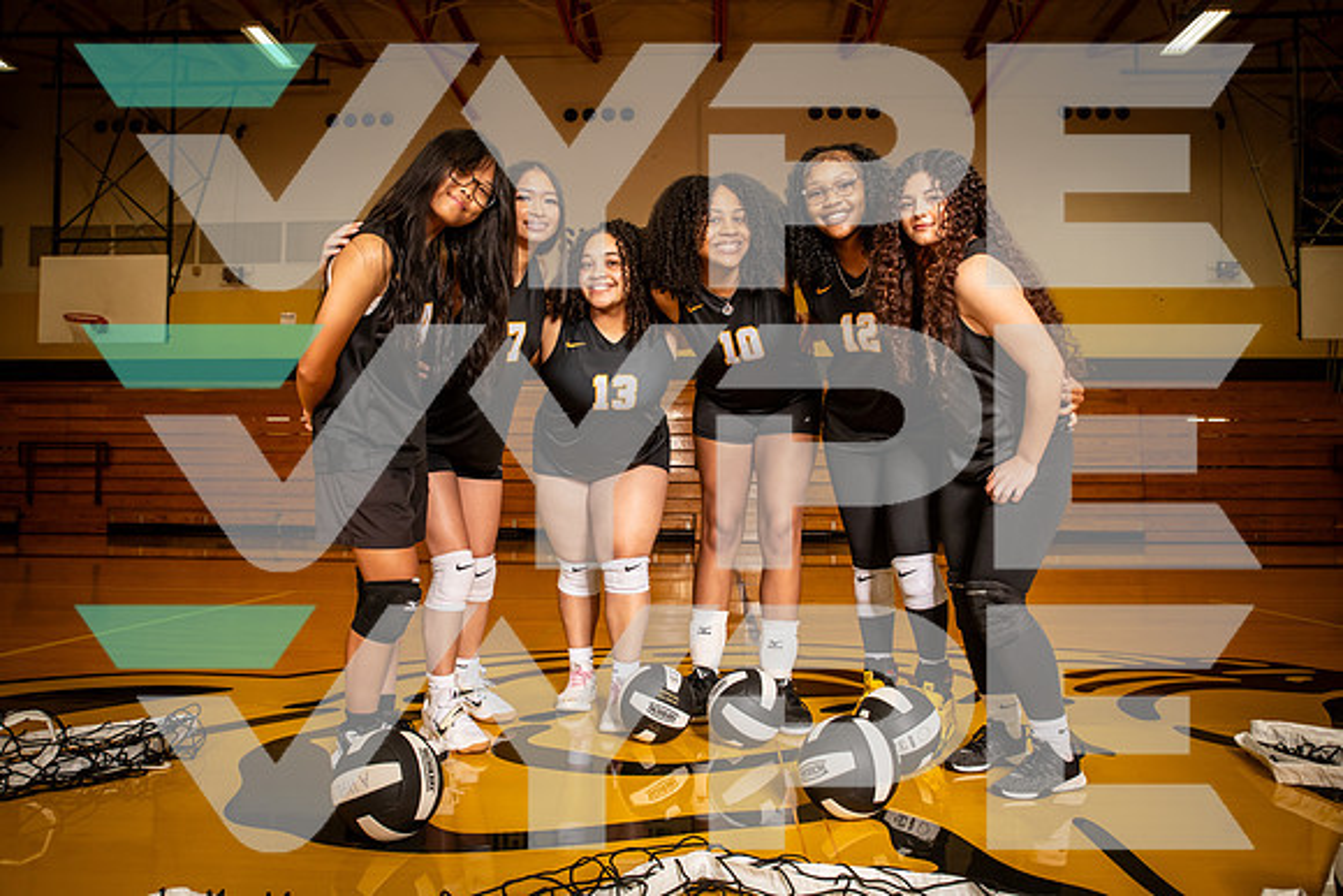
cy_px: 448
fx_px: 970
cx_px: 672
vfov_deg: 49.6
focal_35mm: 26
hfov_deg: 69.4
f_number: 7.1
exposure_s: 1/320
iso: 800
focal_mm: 26
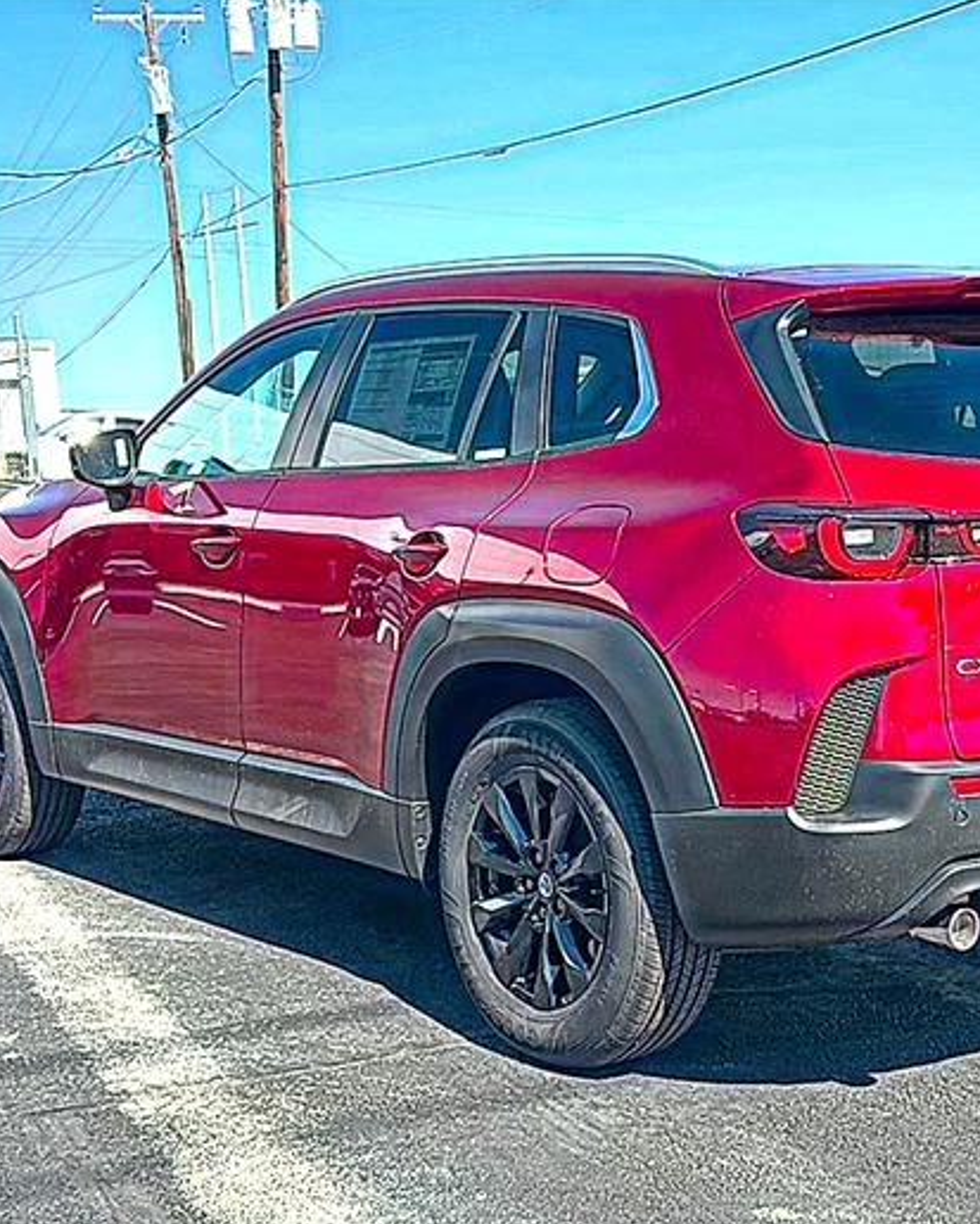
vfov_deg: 38.0
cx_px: 657
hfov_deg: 30.6
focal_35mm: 49
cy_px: 618
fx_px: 1776
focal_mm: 6.86
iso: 80
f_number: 1.78
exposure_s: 1/2364
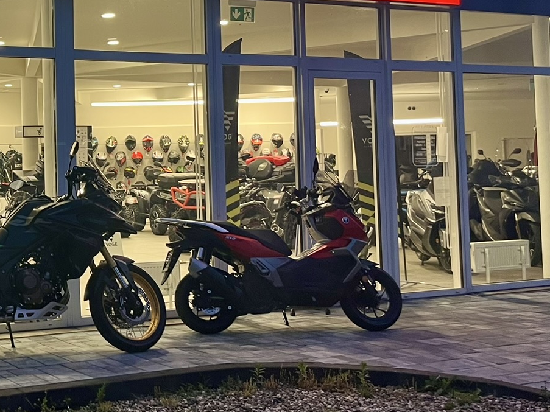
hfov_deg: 30.2
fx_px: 937
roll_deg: +2.0
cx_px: -13
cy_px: 123
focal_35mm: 59
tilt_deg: +2.3
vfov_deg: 24.6
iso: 100
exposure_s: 1/50
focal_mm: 5.1
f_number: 1.6
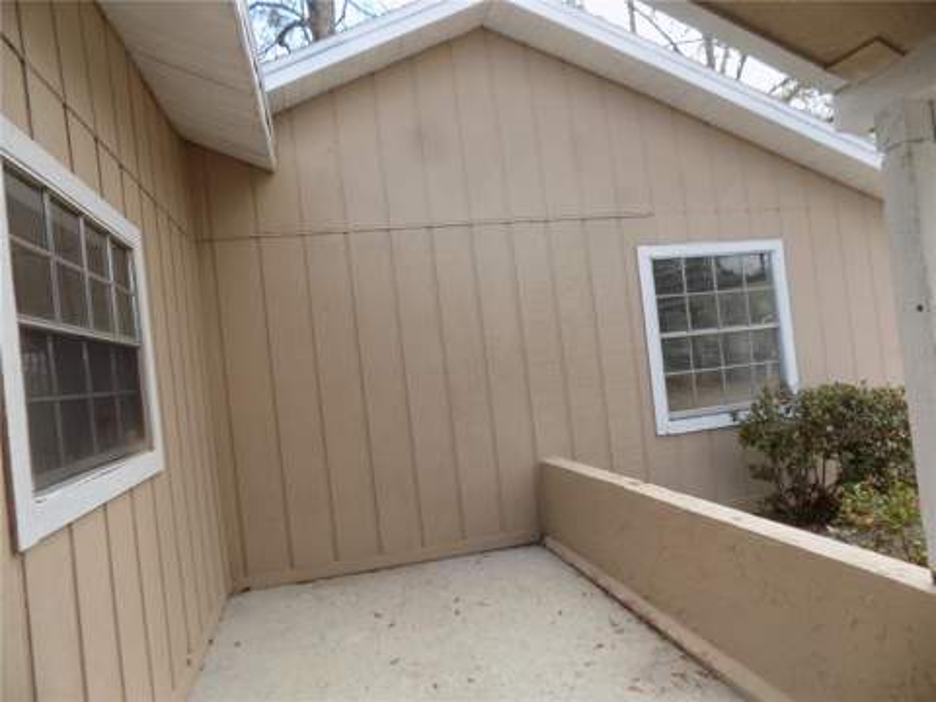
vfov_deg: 58.9
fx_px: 622
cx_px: 468
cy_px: 351
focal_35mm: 23
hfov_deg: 73.9
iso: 80
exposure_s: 1/200
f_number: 3.1
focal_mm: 4
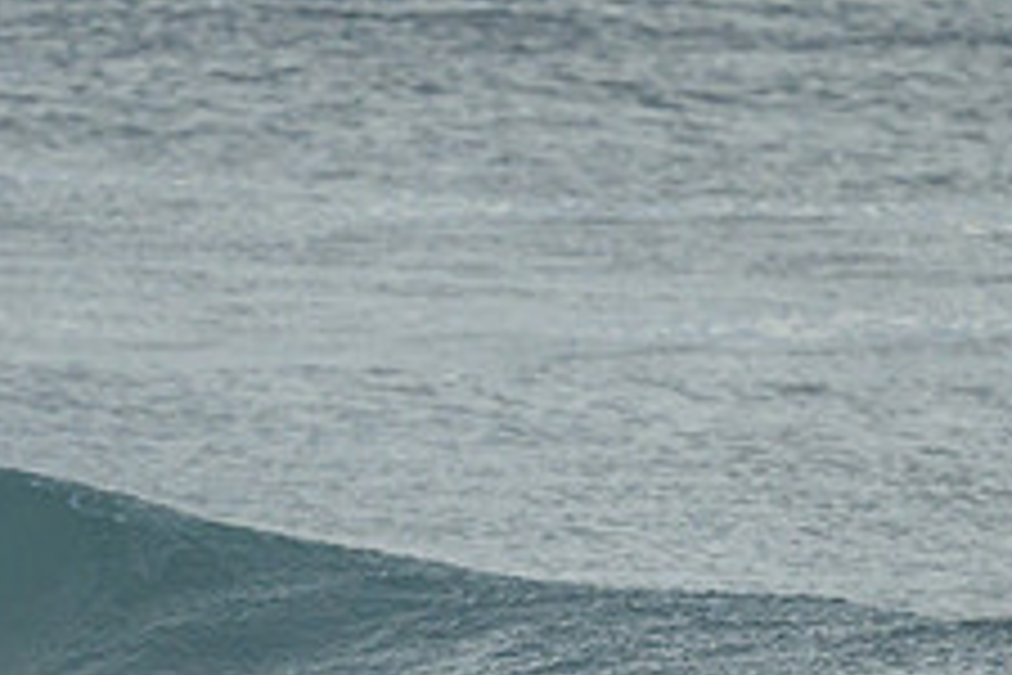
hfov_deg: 0.7
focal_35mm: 2828
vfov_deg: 0.5
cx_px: 707
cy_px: 614
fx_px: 79492
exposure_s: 1/2500
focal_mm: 800
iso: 720
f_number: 6.3
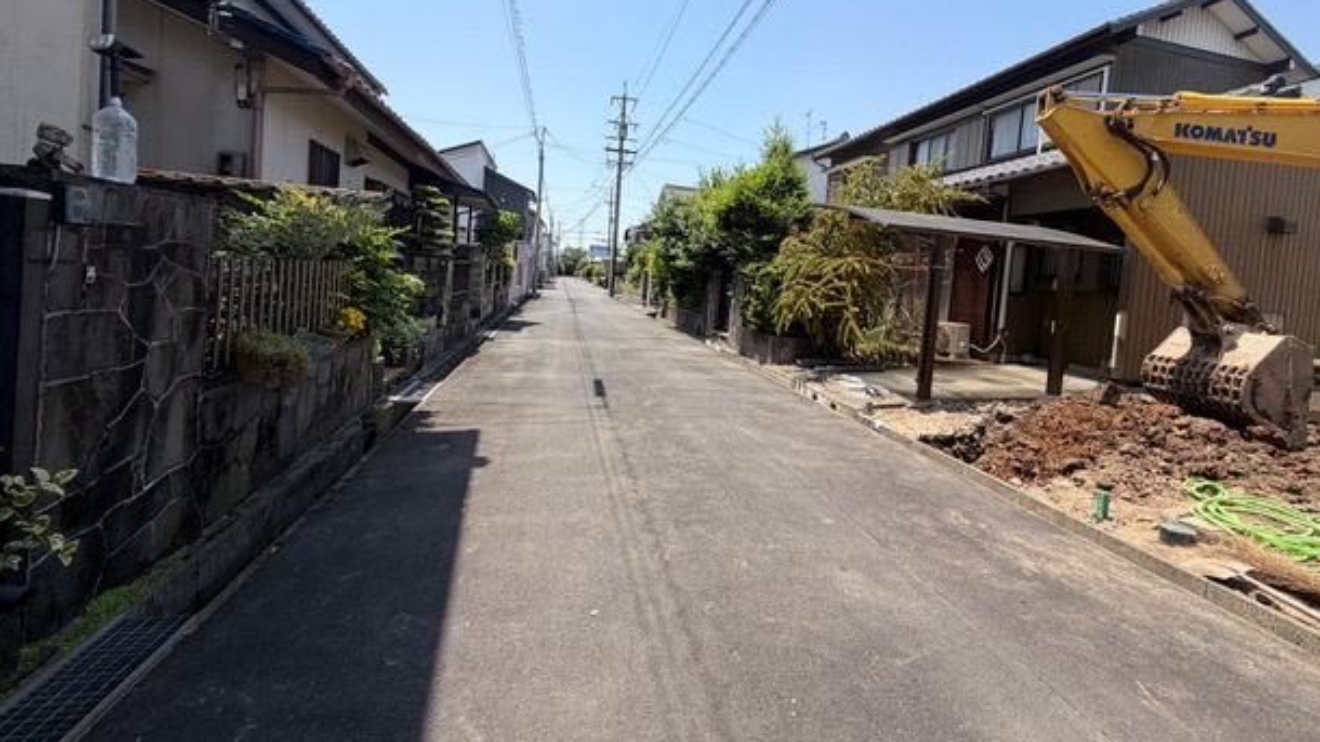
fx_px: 560
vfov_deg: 66.5
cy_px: 301
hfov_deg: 99.3
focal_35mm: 16
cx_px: 688
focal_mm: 2.22
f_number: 2.2
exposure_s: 1/770
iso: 32
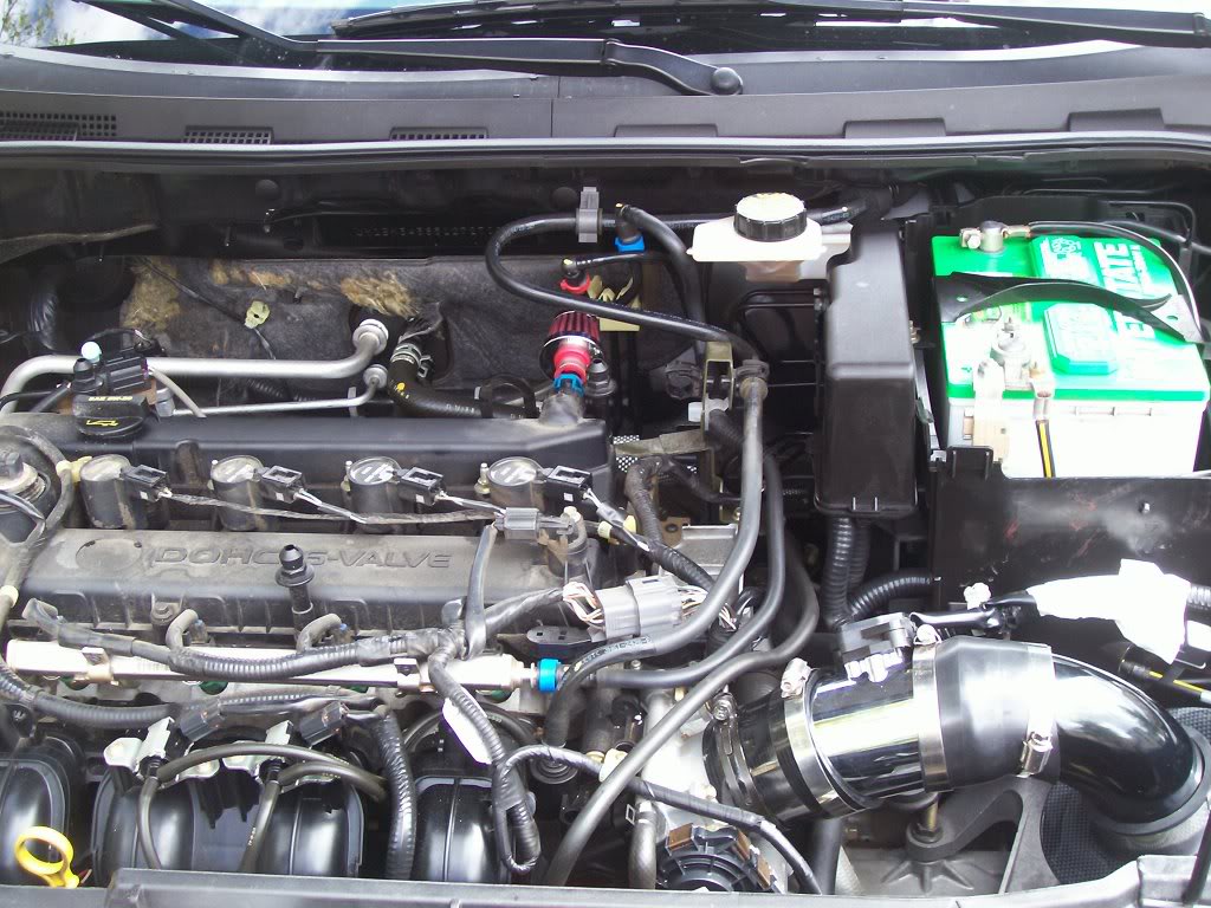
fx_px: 1854
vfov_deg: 27.5
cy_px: 454
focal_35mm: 53
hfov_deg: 36.2
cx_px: 606
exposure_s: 1/77.1
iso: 80
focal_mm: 8.7
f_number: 3.2
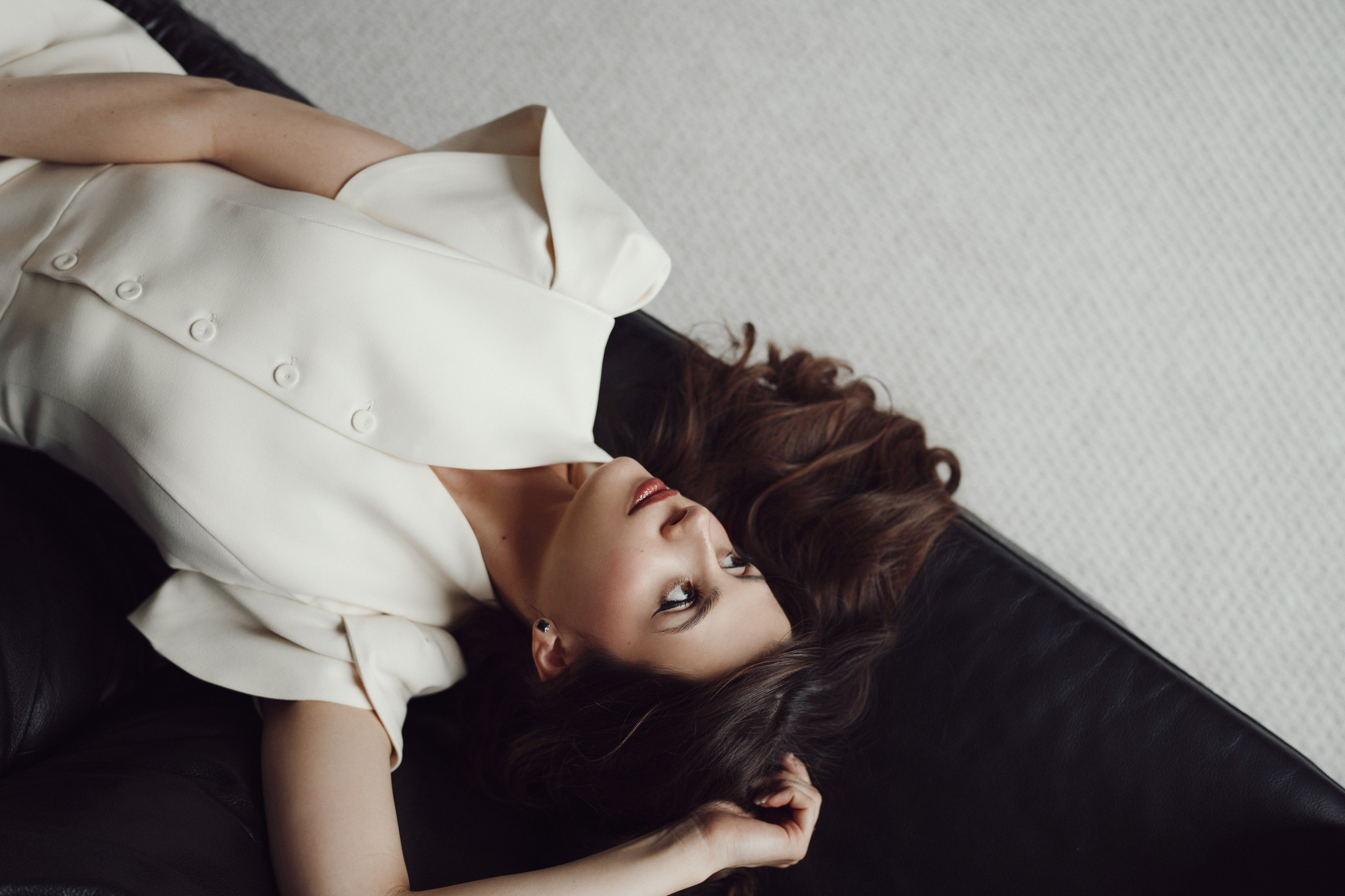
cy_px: 529
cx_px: 634
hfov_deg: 45.4
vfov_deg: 31.1
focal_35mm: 43
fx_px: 1606
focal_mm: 35
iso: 64
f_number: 1.6
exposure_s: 1/200
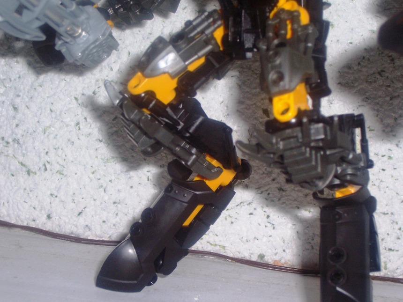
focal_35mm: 66
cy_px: 151
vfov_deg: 22.3
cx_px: 202
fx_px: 768
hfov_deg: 29.4
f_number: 4
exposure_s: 1/90
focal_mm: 10.8
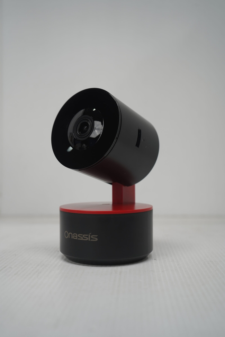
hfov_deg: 35.1
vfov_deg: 50.7
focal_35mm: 38
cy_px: 168
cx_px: 112
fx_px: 356
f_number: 5.6
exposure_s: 1/160
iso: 250
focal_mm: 38
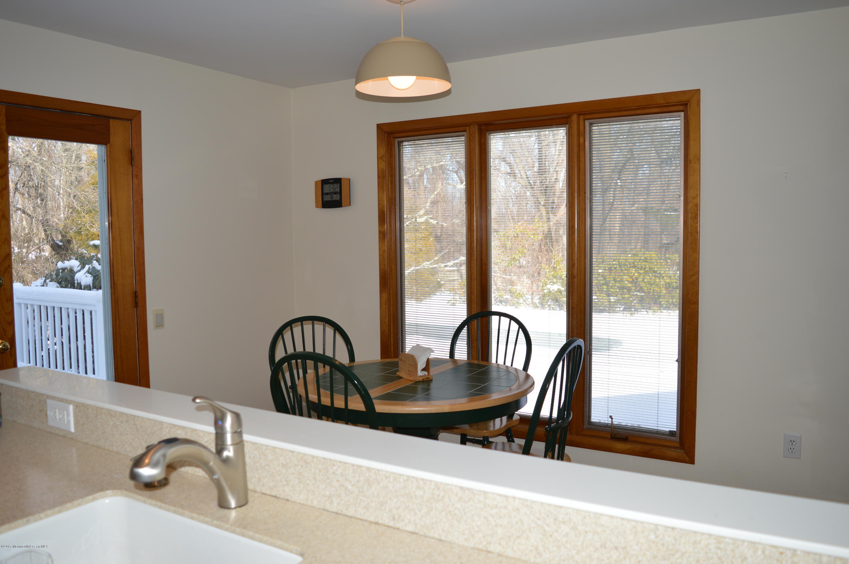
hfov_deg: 67.4
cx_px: 424
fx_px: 636
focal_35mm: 27
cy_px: 282
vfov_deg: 47.8
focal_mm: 18
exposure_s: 1/200
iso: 100
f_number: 4
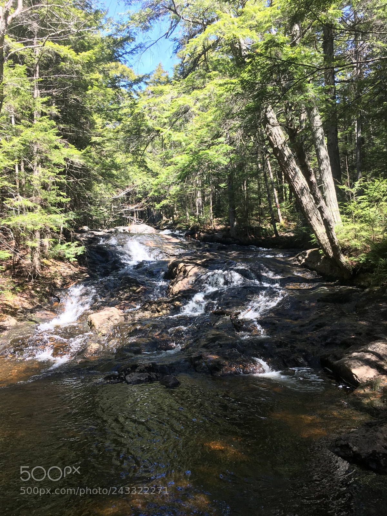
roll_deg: +1.9
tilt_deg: +1.6
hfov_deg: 48.2
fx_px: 432
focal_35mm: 29
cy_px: 258
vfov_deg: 61.7
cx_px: 194
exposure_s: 1/123
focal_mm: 4.15
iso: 25
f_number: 2.2
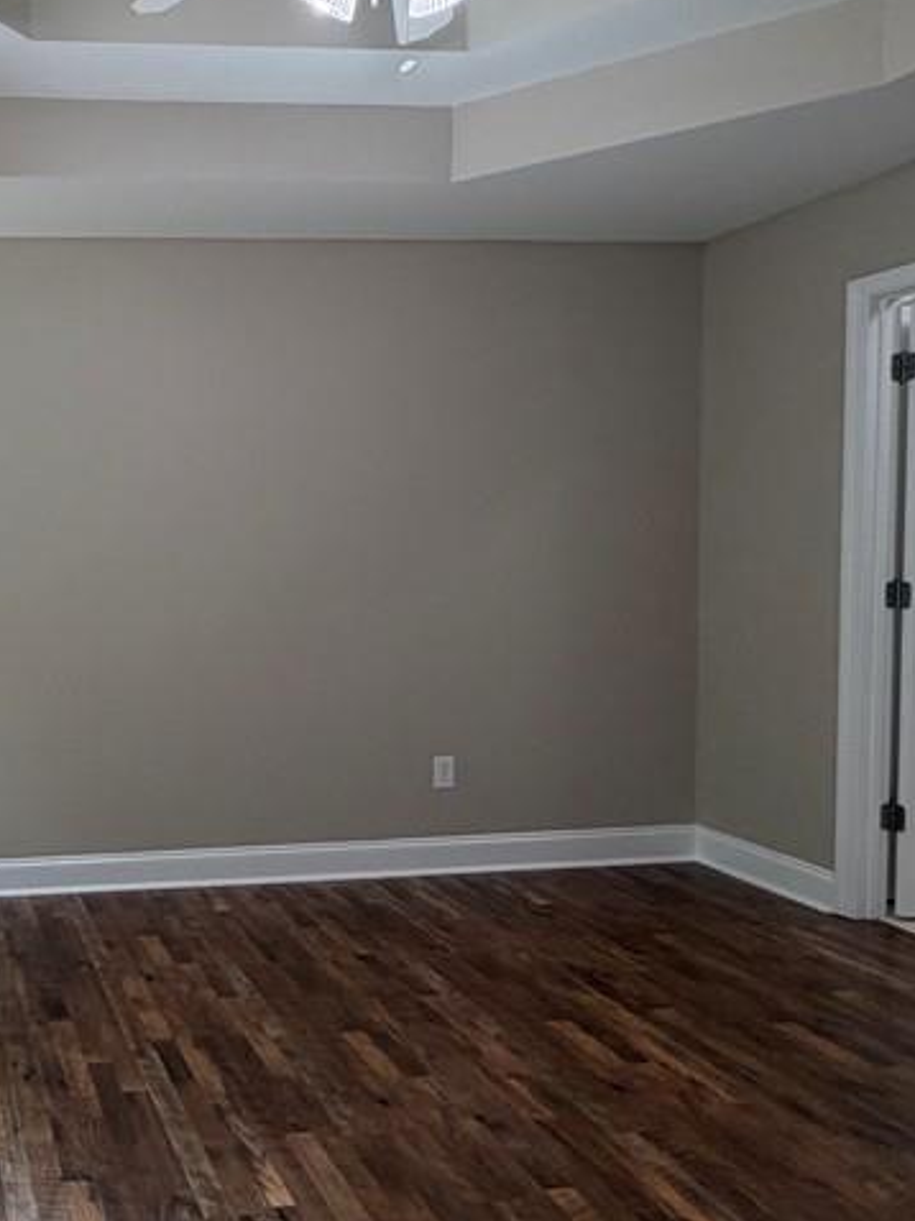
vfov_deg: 60.0
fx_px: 1058
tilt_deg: -3.5
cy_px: 613
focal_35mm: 30
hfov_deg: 41.3
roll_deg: +0.9
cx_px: 20
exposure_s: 1/120
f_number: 2.2
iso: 160
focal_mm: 2.22
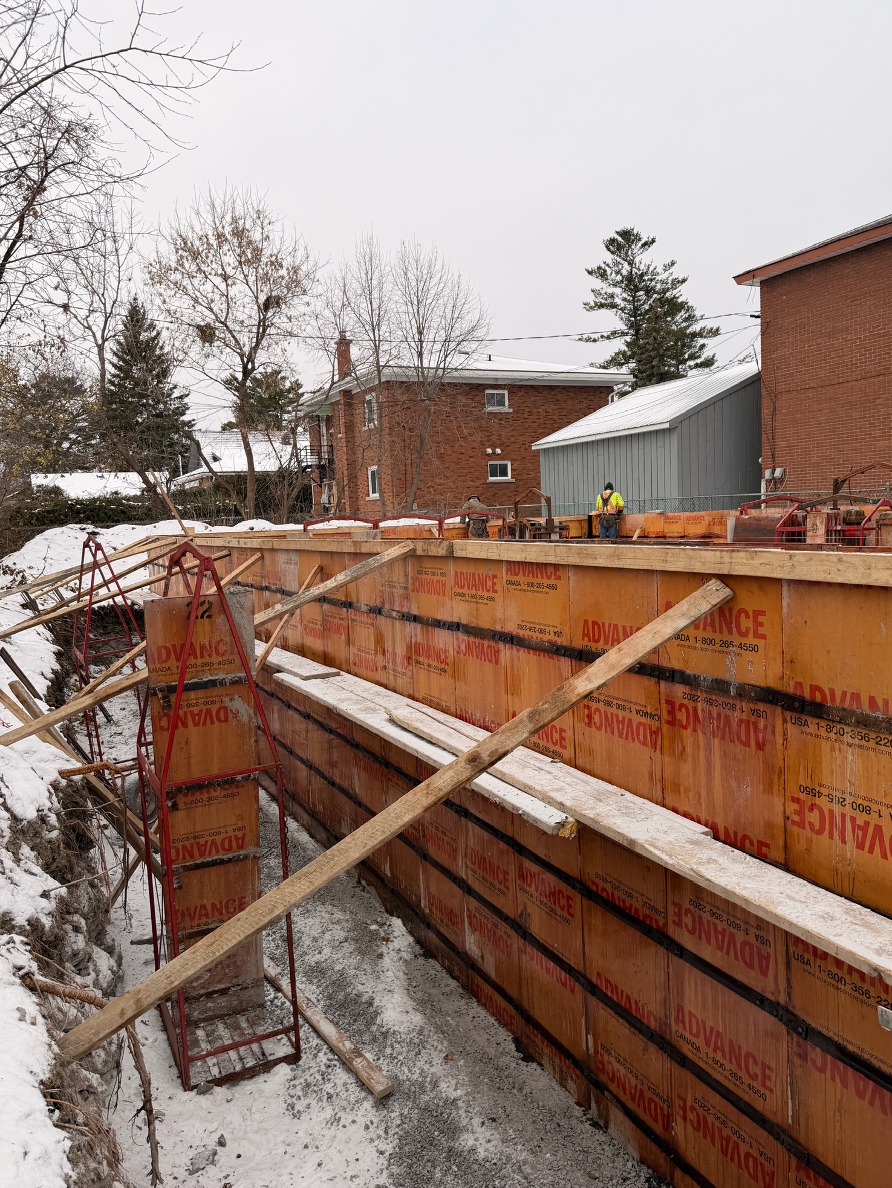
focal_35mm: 25
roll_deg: +4.1
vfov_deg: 69.4
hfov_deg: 54.9
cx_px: 444
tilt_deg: -5.1
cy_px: 589
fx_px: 859
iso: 80
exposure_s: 1/920
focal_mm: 6.76
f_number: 1.78
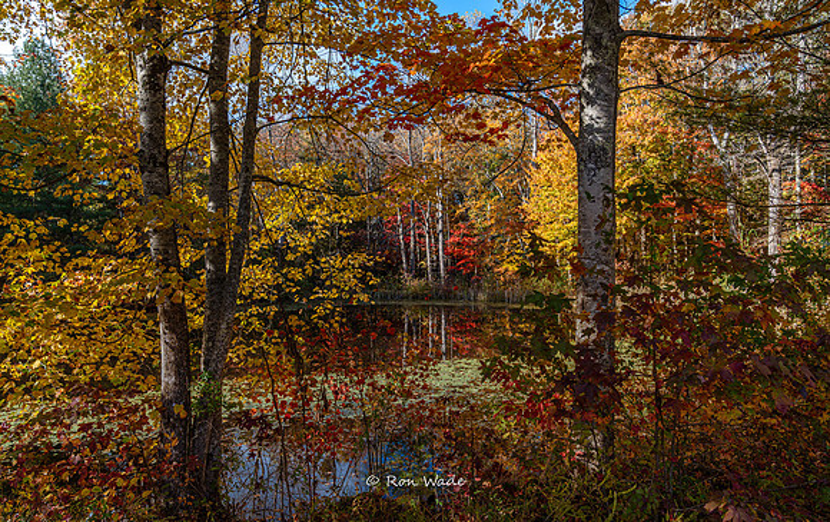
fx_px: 553
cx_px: 415
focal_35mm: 24
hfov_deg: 73.7
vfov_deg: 50.5
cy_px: 277
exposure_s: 1/160
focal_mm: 24
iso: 100
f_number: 4
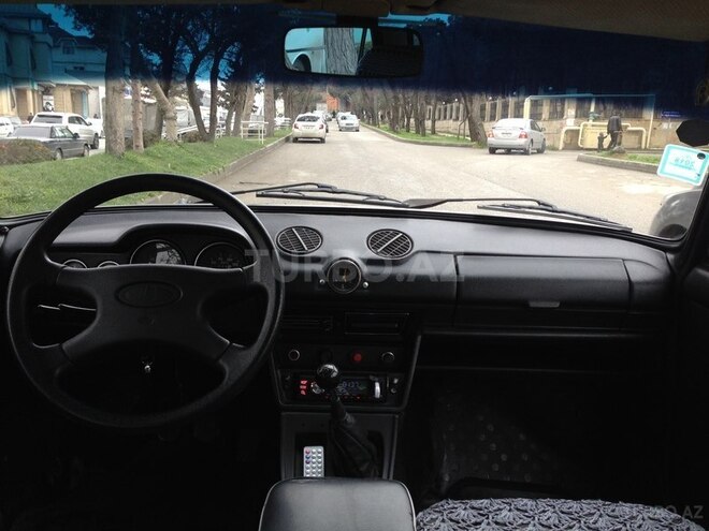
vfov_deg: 42.9
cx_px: 354
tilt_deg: -10.6
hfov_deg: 55.4
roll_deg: -0.7
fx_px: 676
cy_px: 266
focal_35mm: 33
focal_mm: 4.12
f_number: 2.4
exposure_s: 1/120
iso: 80
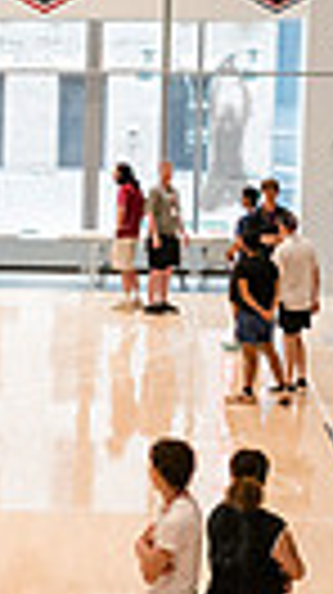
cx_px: -356
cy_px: 349
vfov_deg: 14.0
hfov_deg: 7.5
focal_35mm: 154
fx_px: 2424
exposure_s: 1/500
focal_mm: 31
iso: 5000
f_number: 4
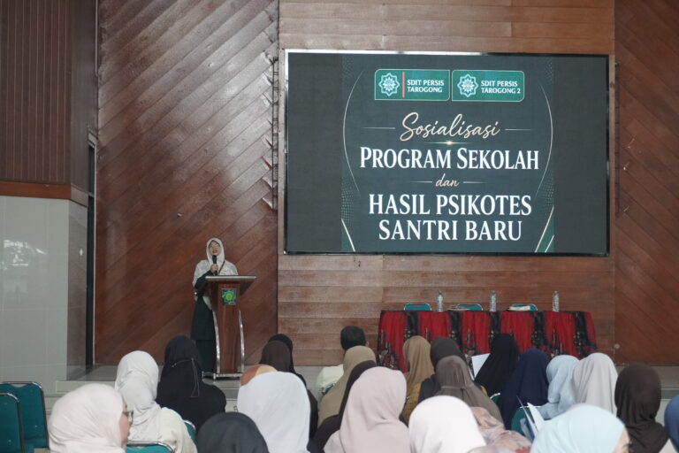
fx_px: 1414
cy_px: 226
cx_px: 340
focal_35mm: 75
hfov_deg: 27.0
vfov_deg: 18.2
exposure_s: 1/125
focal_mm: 50
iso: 2500
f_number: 5.6
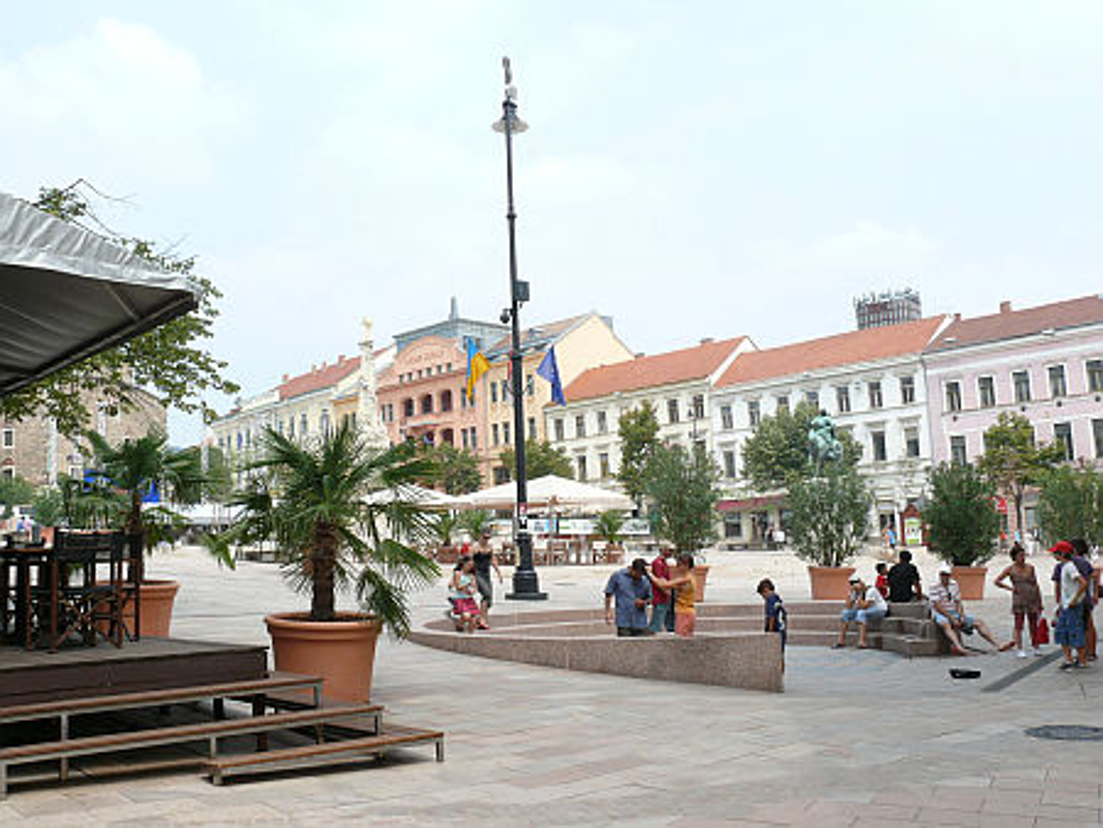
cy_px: 414
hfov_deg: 52.6
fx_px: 1116
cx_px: 552
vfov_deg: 40.7
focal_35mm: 35
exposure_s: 1/320
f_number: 5.6
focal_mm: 7.4
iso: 100
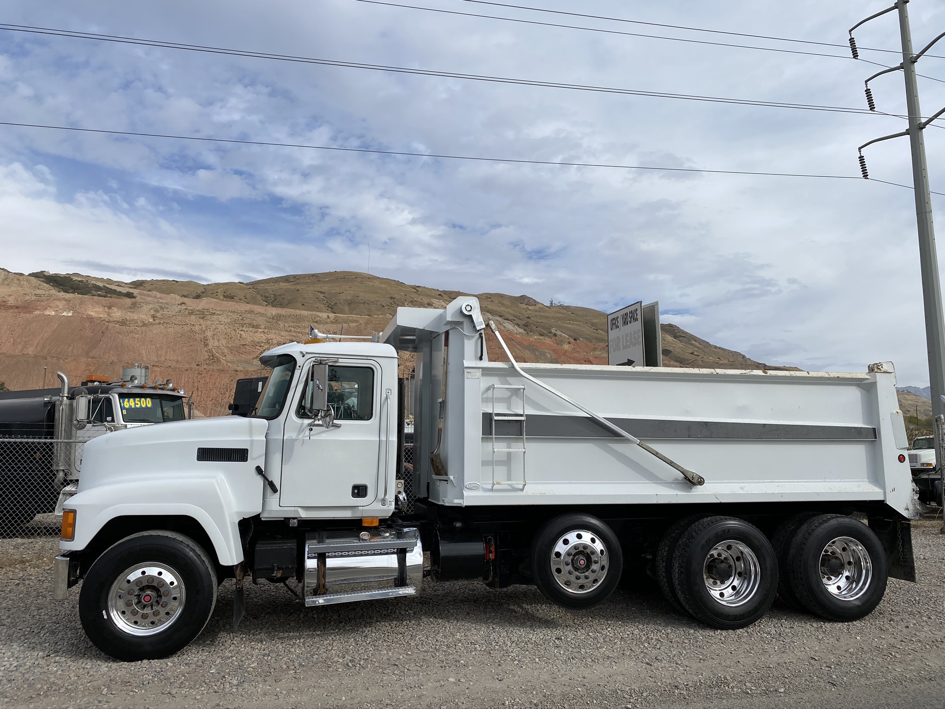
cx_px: 472
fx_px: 710
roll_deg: -0.3
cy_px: 354
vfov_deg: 53.1
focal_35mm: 26
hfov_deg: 67.3
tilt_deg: +7.9
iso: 32
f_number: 1.8
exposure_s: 1/3731
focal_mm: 4.25
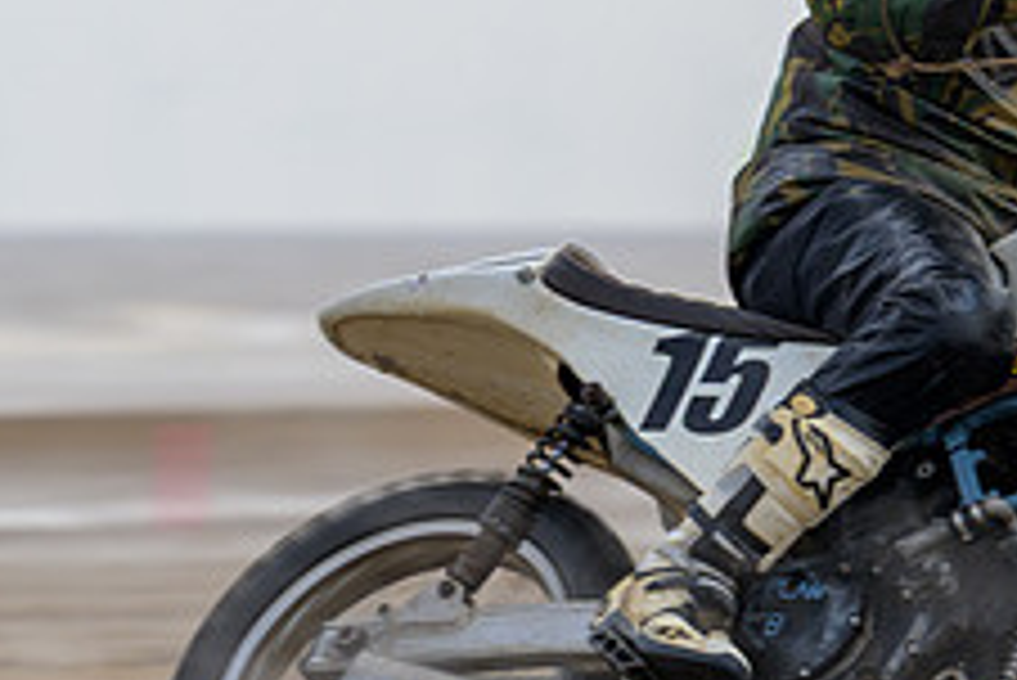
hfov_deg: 1.7
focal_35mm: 1194
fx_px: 33751
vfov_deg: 1.2
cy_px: 200
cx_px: 928
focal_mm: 290
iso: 110
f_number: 8
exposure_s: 1/160
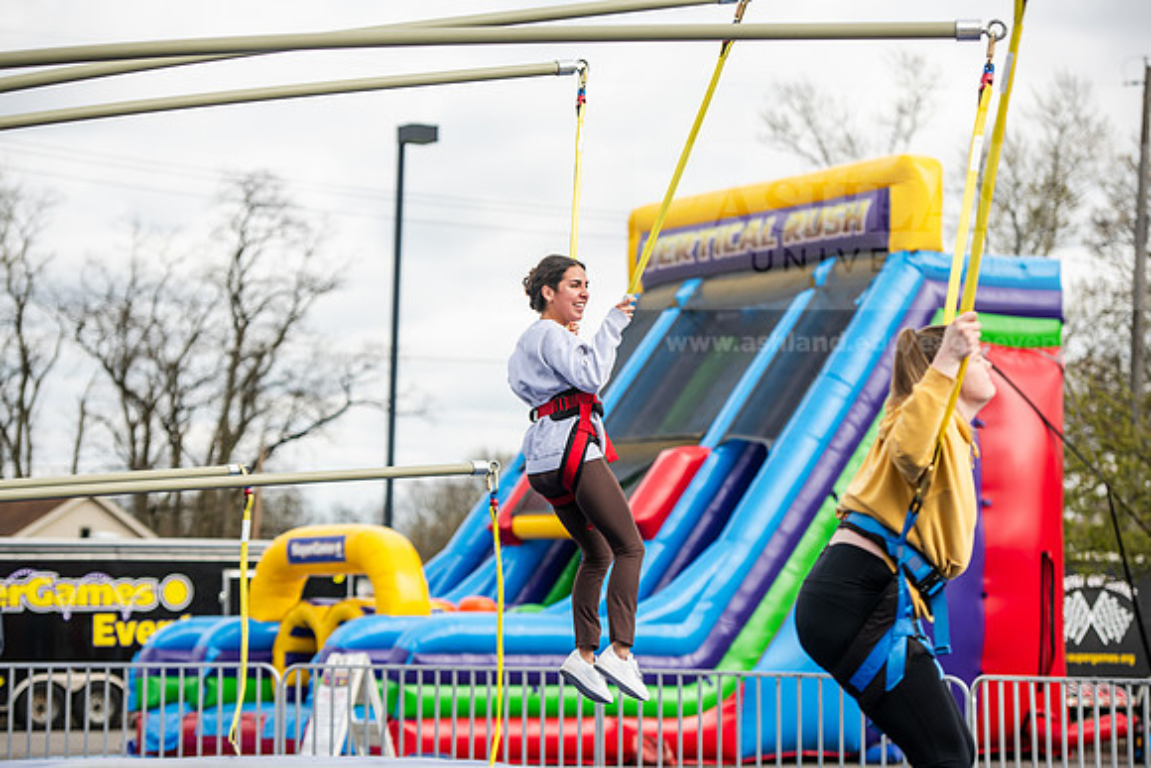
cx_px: 576
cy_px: 384
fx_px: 3358
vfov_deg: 13.0
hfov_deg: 19.5
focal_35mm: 105
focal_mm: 105
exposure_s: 1/1000
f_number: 3.5
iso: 125
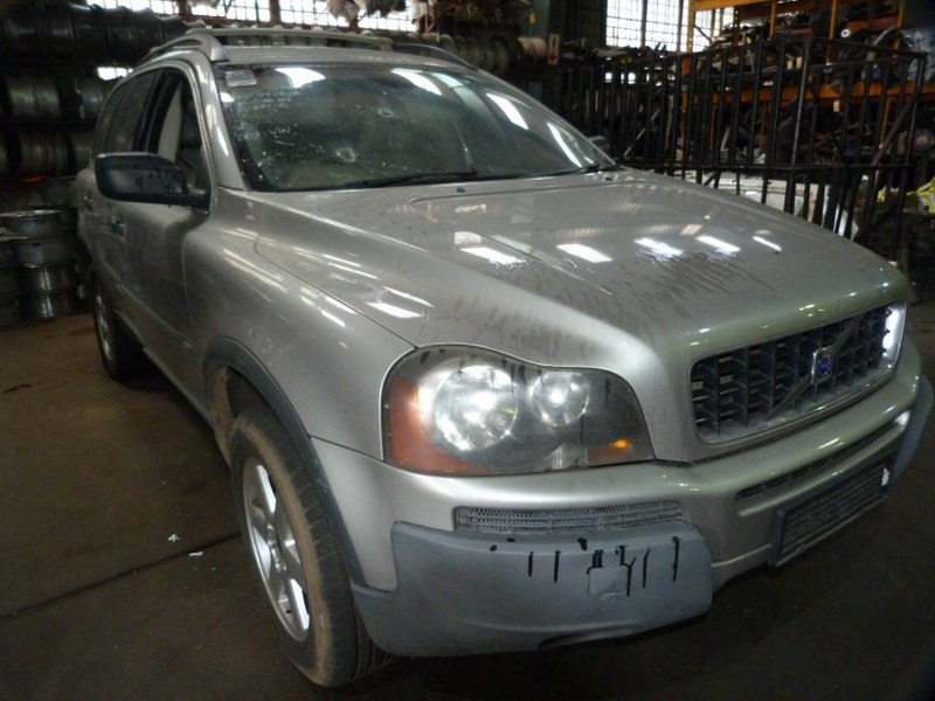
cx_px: 468
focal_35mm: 25
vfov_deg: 54.9
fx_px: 675
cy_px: 350
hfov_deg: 69.4
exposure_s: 1/60
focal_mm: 4.5
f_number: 2.8
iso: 400
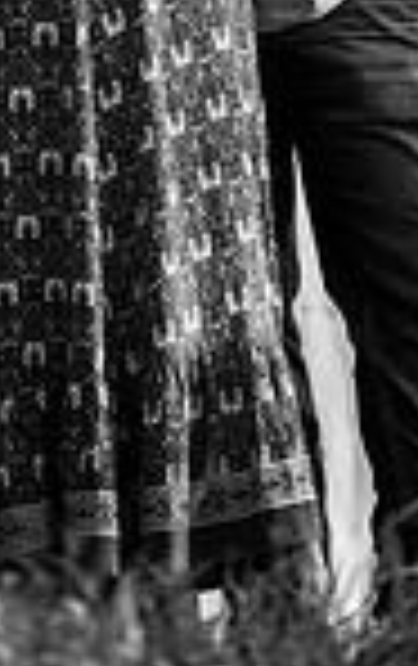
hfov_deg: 2.4
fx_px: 9823
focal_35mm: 541
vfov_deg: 3.9
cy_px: -230
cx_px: 283
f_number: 2.8
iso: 50
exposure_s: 1/160
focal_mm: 175
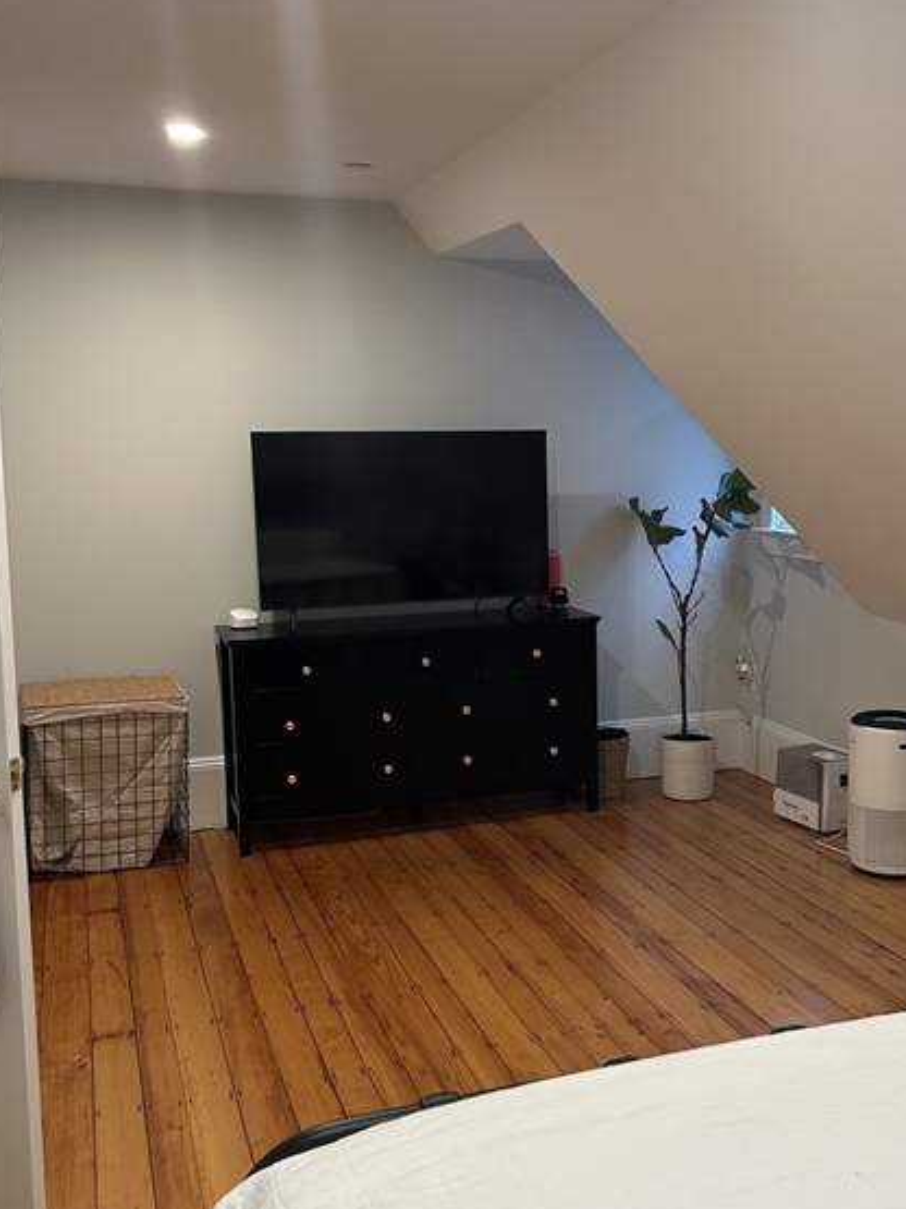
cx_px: 544
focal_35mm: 36
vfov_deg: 51.4
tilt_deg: -9.0
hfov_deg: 39.5
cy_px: 614
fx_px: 1257
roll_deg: +0.9
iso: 125
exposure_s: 1/60
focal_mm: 5.7
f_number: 1.5
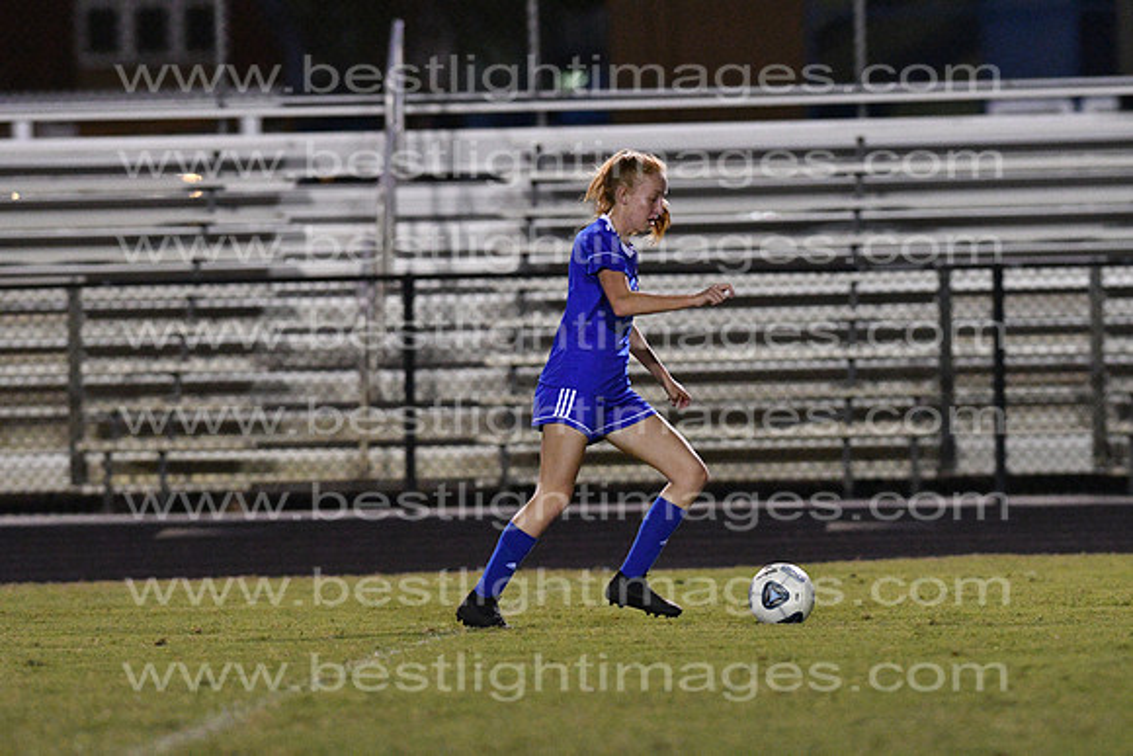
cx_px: 566
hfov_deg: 4.6
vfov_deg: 3.1
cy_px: 378
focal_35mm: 450
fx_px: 14165
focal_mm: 300
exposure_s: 1/640
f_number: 3.5
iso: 10000
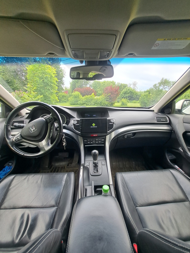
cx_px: 95
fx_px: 95
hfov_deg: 89.9
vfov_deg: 106.2
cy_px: 126
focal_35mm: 13
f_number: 2.2
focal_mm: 1.74
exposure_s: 1/100
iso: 50
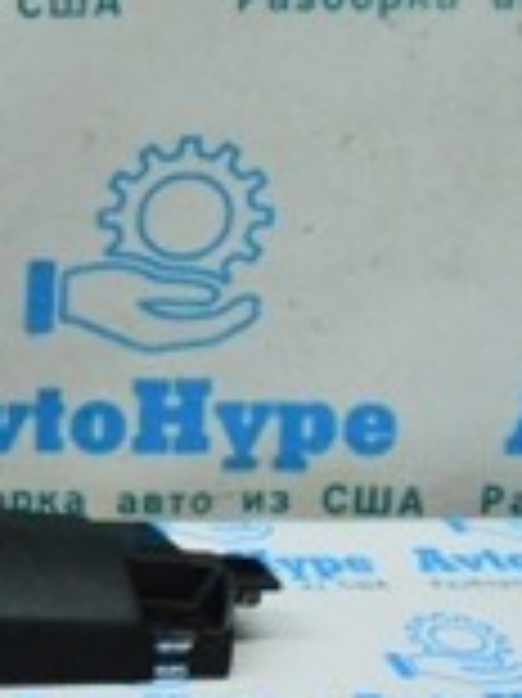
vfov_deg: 17.7
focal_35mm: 107
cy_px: -101
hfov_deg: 11.5
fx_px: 2154
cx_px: -716
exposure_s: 1/500
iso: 6400
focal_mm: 18
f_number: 6.3
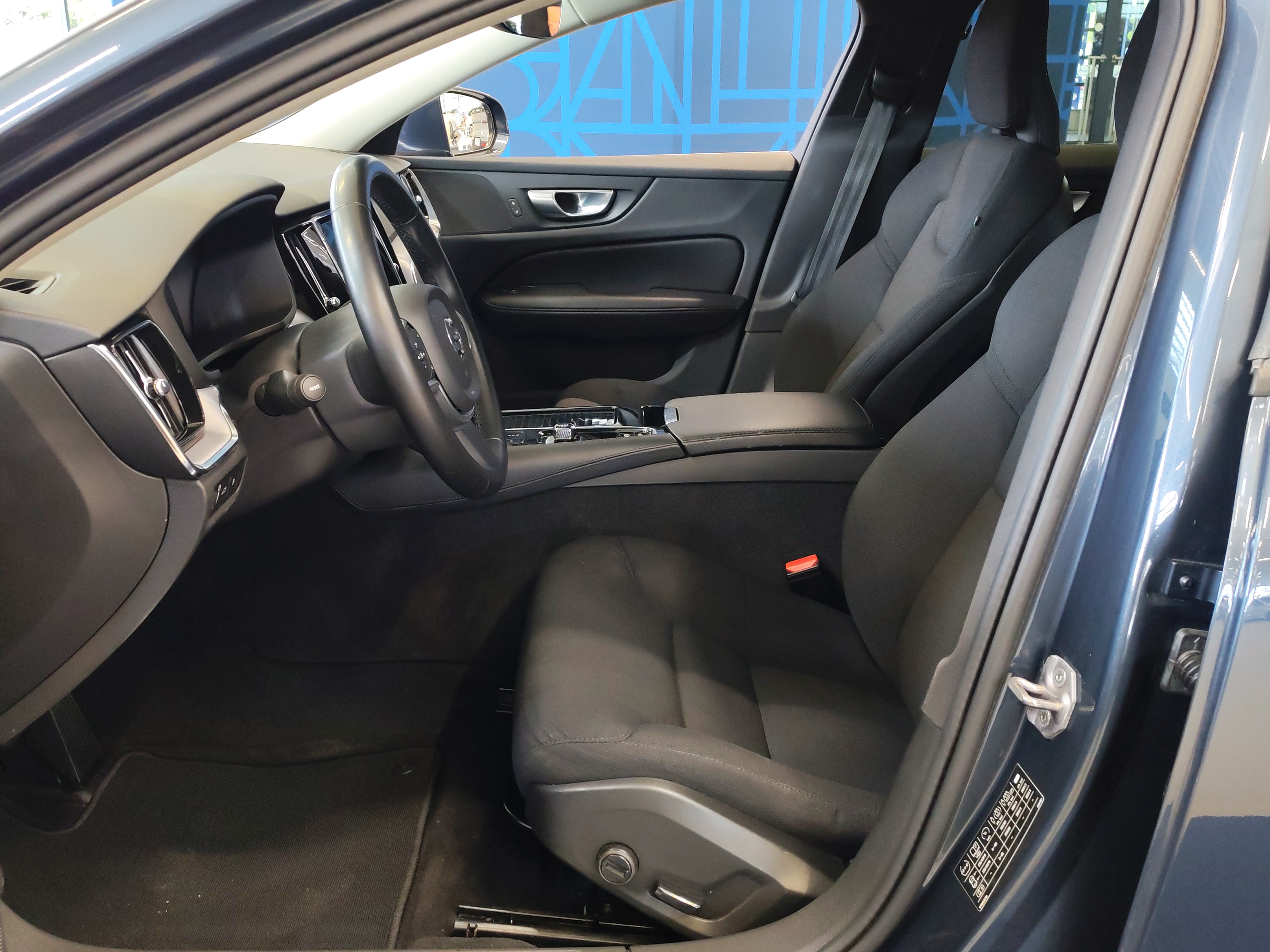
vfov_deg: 42.9
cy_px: 476
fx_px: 1211
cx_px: 635
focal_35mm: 33
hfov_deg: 55.4
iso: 1000
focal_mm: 6.12
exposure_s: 1/50
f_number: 1.9
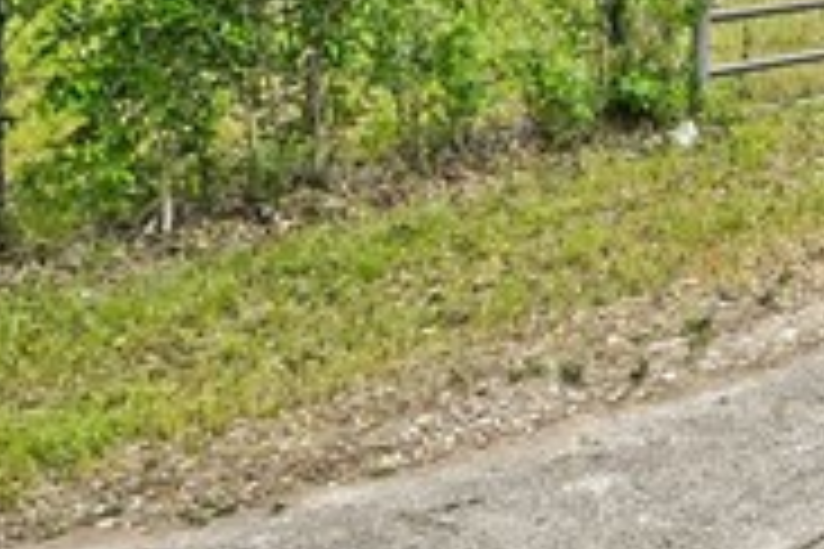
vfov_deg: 12.4
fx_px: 2449
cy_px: -191
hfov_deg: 17.0
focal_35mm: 107
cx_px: 1292
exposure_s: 1/160
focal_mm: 12
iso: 64
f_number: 6.3
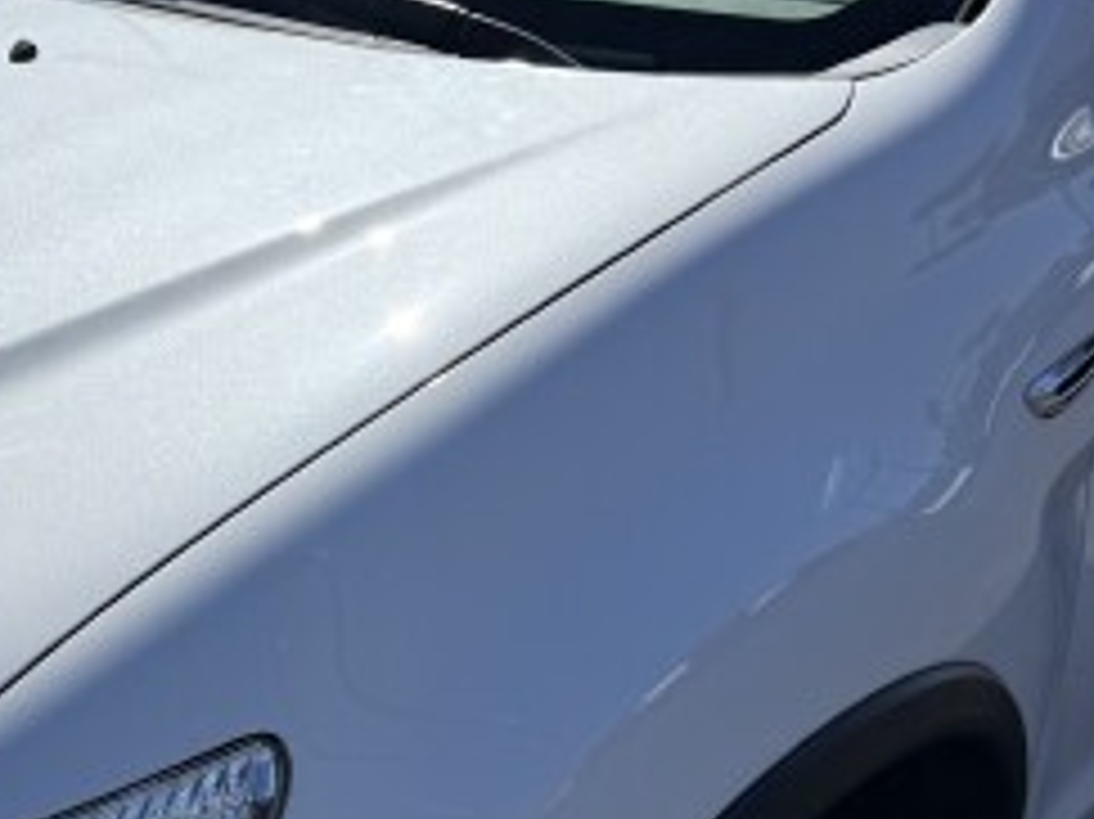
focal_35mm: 79
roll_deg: -1.9
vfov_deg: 18.6
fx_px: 2495
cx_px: 77
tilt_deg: -25.0
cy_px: 526
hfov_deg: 23.9
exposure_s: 1/9091
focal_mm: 6.76
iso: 80
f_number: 1.78
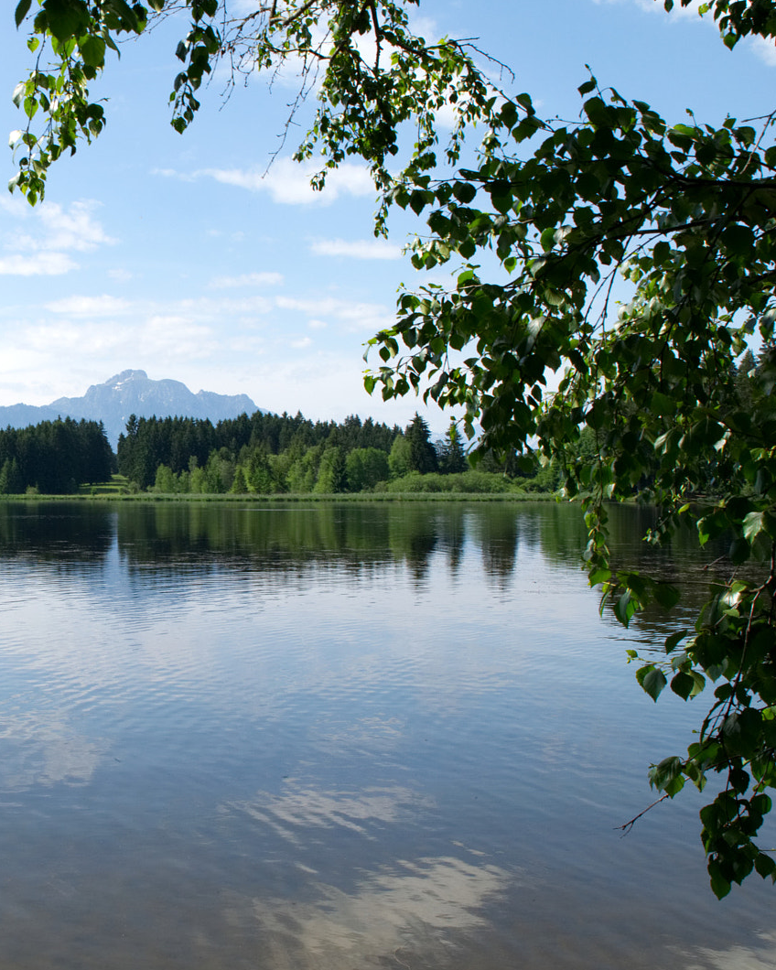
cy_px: 484
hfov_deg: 28.3
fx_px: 1464
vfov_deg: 36.7
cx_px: 46
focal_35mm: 51
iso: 200
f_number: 16
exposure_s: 1/200
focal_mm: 24
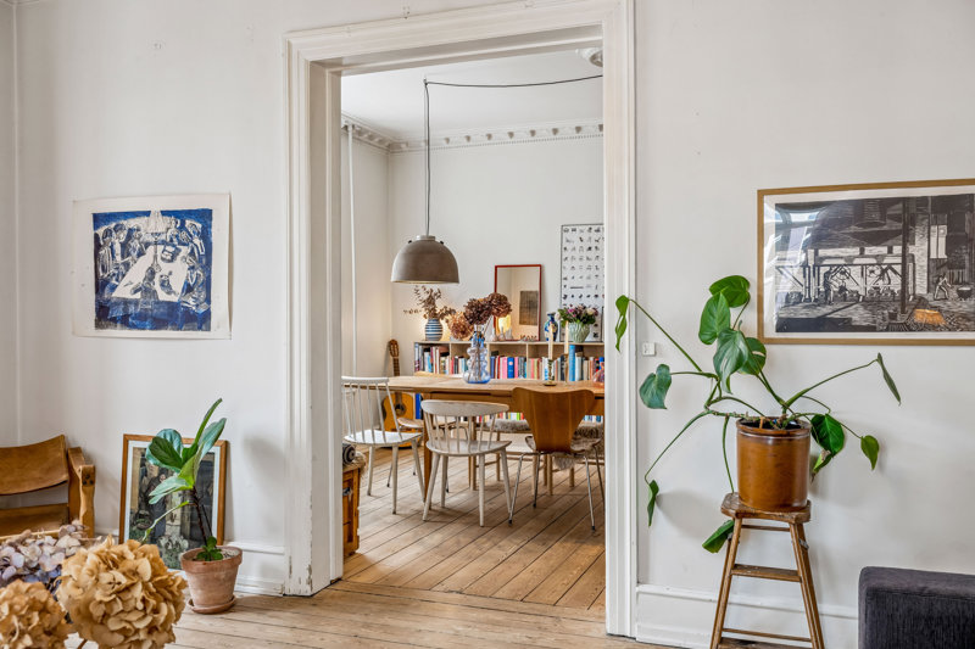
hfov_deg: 60.3
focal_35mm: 31
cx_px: 488
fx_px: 839
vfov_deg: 42.3
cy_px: 324
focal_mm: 31
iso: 160
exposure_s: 1/3.33
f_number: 10
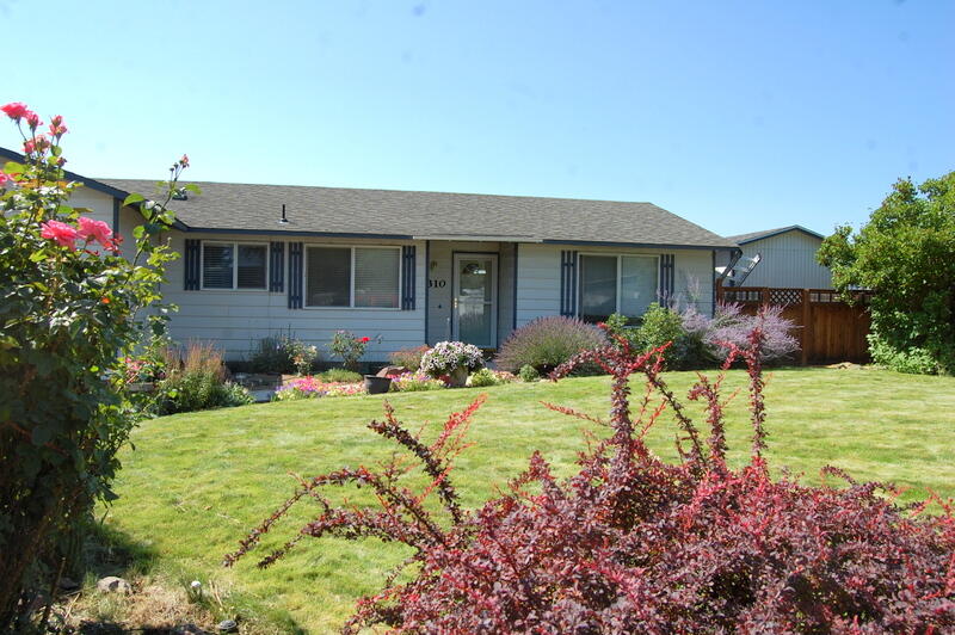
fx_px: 716
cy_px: 318
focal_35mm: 27
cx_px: 478
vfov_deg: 47.9
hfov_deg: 67.4
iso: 200
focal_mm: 18
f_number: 9
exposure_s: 1/250
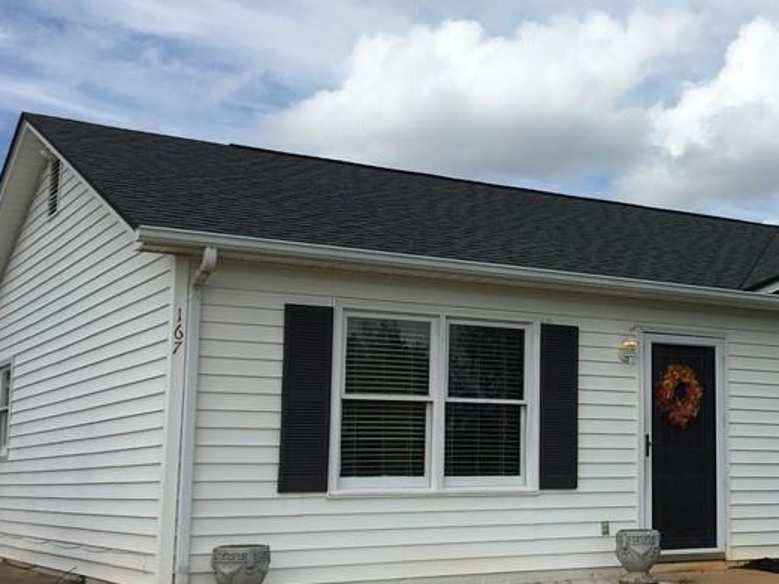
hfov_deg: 32.5
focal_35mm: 57
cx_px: 665
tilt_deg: +8.2
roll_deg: +0.2
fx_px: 1283
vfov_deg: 25.7
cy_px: 299
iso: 25
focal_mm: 4.15
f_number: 2.2
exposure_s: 1/2262
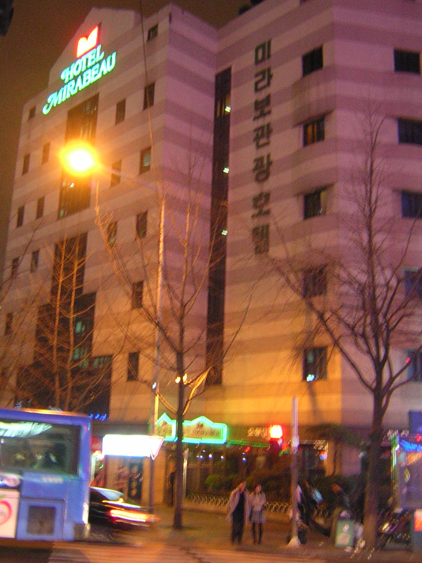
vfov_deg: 45.8
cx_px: 183
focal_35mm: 41
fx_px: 666
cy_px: 271
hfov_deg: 35.1
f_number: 2.6
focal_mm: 4.7
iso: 400
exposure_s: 1/4.7
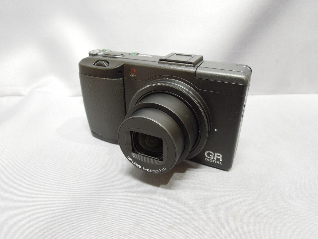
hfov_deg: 71.6
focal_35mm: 24
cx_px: 159
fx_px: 220
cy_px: 120
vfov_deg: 56.8
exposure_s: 1/13
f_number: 3.5
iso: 400
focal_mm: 4.3
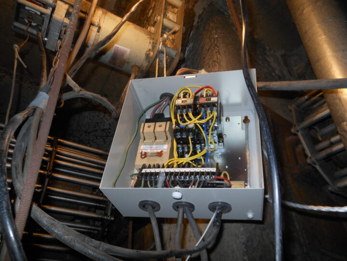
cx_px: 174
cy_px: 130
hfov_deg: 61.7
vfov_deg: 48.2
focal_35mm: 29
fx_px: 291
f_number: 3.3
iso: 80
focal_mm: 5.2
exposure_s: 1/25
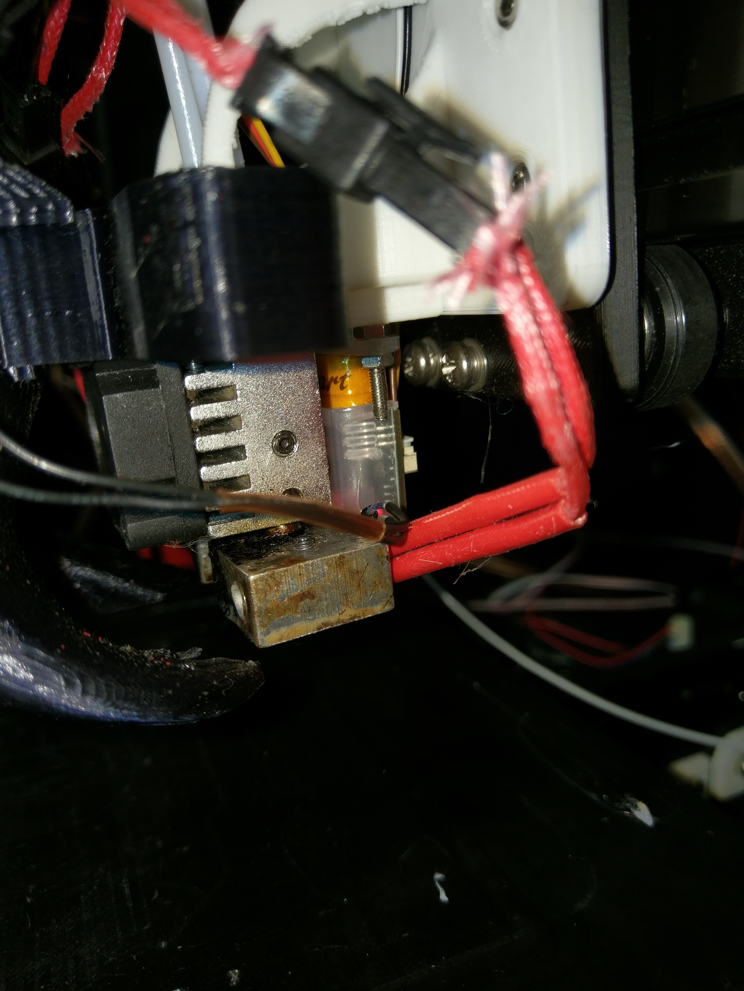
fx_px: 745
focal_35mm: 26
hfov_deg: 53.1
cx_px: 372
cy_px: 496
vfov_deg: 67.3
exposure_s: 1/177
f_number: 1.8
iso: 100
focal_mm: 4.58
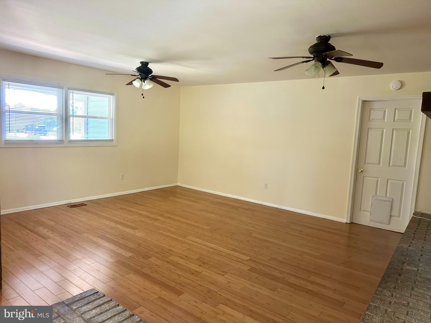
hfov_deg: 71.6
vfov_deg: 56.8
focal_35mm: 24
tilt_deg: -6.7
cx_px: 216
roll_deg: -2.9
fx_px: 299
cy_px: 162
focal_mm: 6.86
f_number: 1.78
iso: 250
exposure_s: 1/60
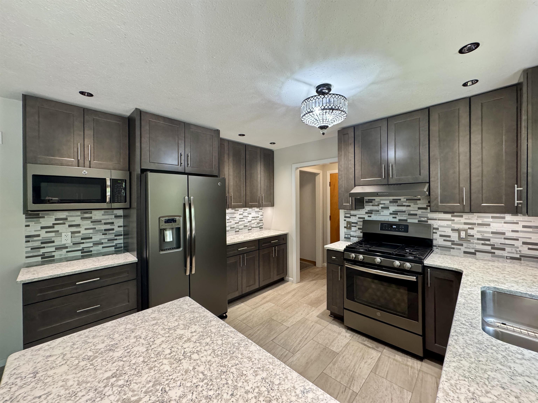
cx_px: 269
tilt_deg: -0.2
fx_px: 218
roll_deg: -0.1
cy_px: 202
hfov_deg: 102.1
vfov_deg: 85.7
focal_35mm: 14
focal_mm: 2.22
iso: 320
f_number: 2.2
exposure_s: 1/120
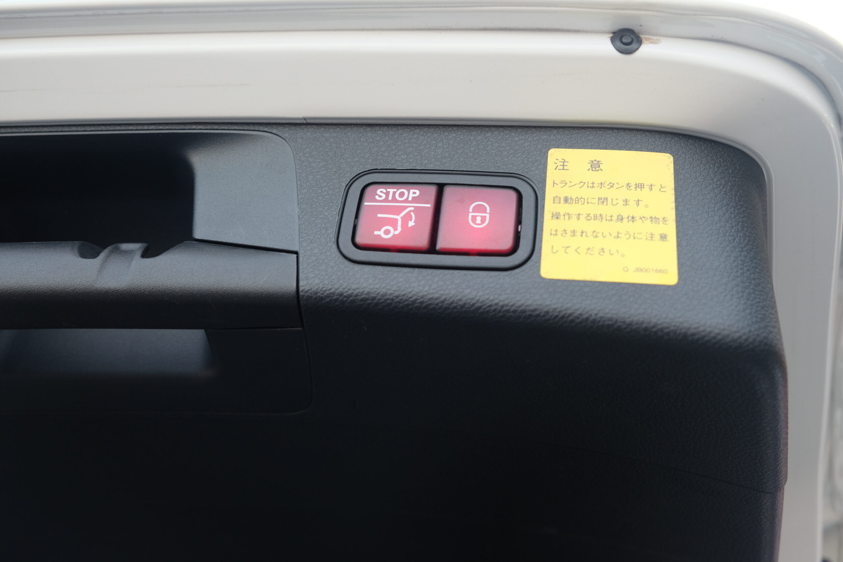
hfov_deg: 57.2
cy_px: 281
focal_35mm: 33
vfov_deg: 40.0
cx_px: 422
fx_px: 773
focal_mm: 22.3
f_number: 4
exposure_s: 1/150
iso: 400
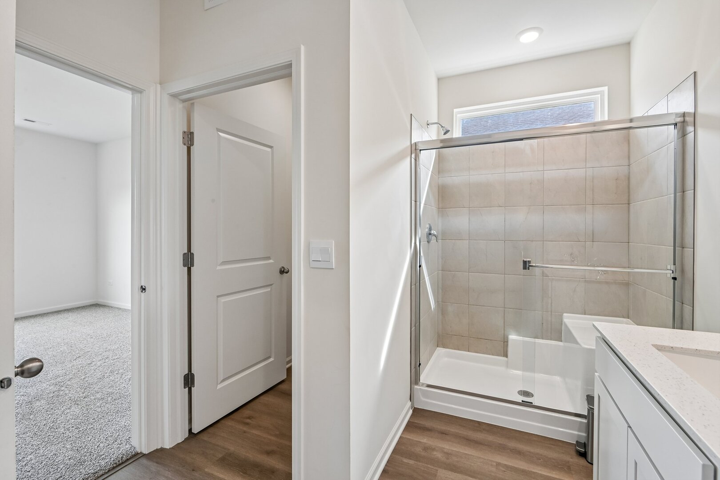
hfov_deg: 96.7
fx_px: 320
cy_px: 240
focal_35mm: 16
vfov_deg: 73.7
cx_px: 360
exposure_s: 1/25
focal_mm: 16
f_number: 13
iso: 400
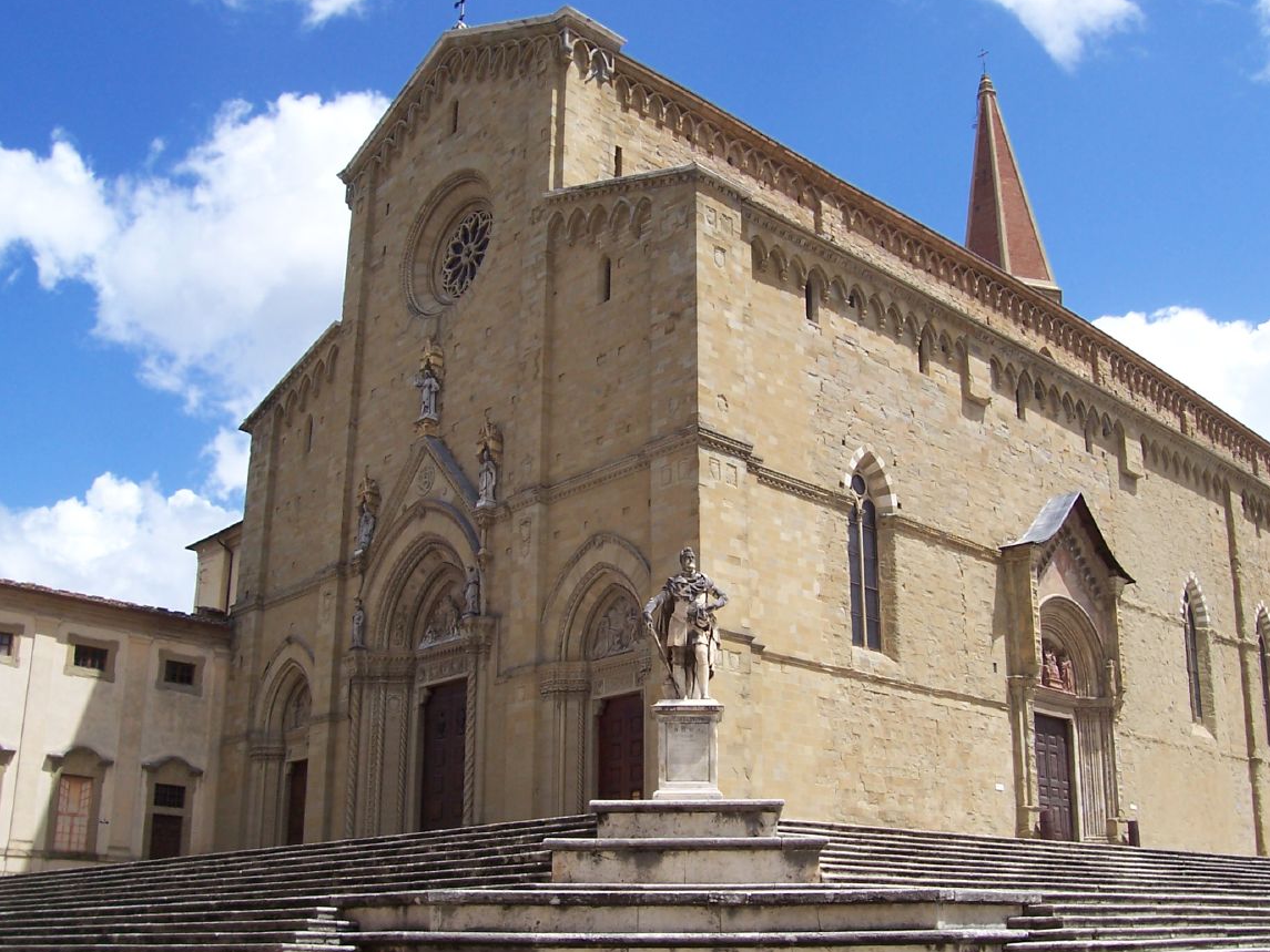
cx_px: 691
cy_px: 506
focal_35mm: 38
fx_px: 1394
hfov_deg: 48.9
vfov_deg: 37.7
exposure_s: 1/500
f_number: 5.6
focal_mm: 5.6
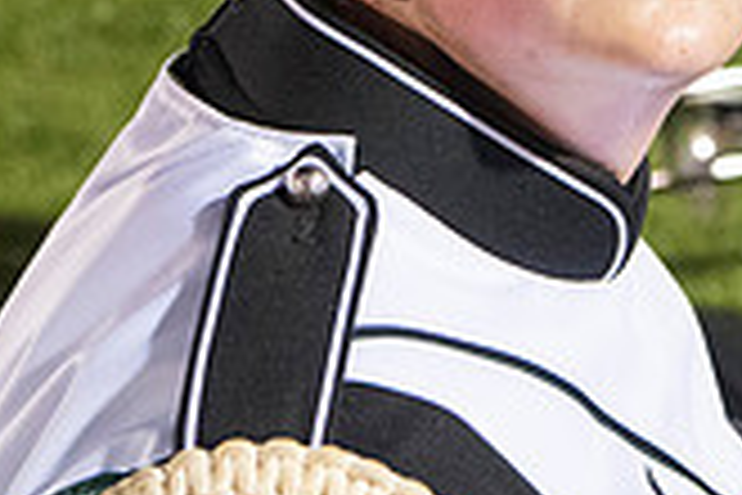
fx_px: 4349
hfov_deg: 9.7
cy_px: -335
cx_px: 625
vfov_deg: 6.4
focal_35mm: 211
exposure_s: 1/320
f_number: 5.6
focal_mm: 60
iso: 5000
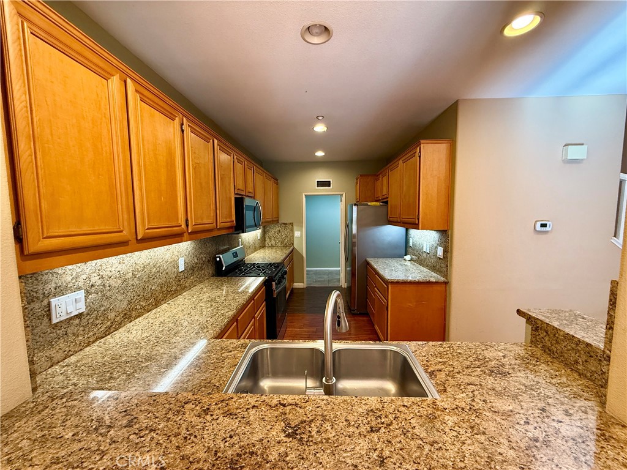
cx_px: 314
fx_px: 254
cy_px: 235
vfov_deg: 85.7
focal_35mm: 14
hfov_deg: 102.1
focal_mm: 2.22
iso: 250
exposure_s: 1/60
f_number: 2.2
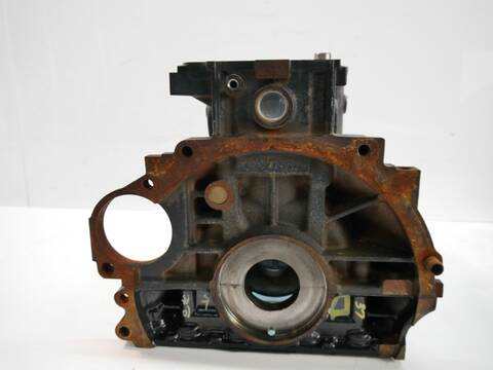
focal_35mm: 30
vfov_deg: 46.8
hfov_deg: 60.0
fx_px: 427
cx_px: 246
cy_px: 185
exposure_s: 1/125
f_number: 3.5
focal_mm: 15
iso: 1000
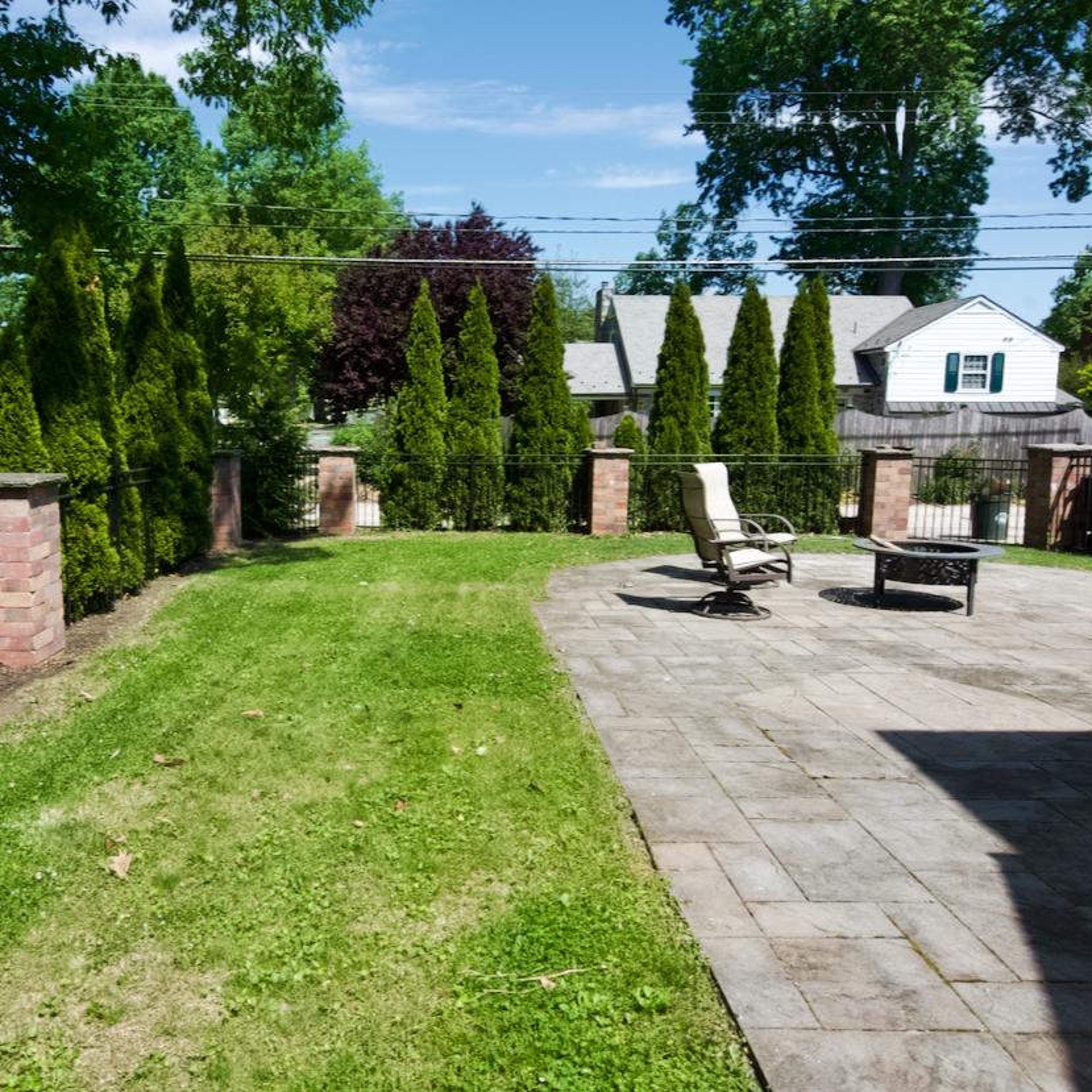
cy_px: 531
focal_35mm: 21
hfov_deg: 71.9
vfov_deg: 72.1
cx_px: 485
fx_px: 749
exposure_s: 1/800
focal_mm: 16
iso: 800
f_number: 14
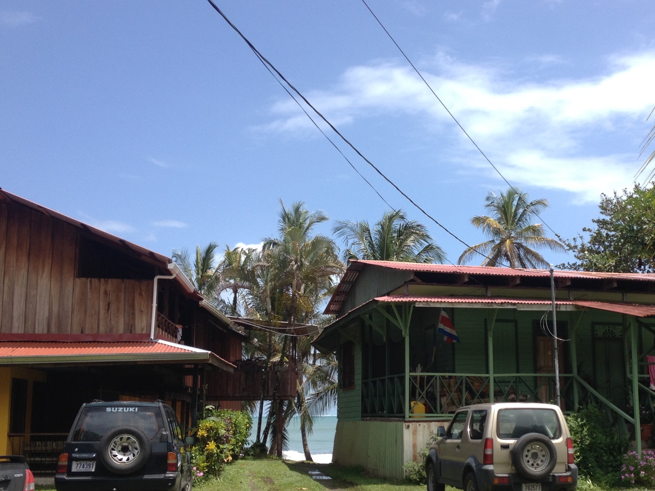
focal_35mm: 48
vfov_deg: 30.1
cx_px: 436
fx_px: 908
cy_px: 314
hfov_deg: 39.2
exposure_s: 1/1381
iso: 50
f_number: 2.4
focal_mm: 4.28
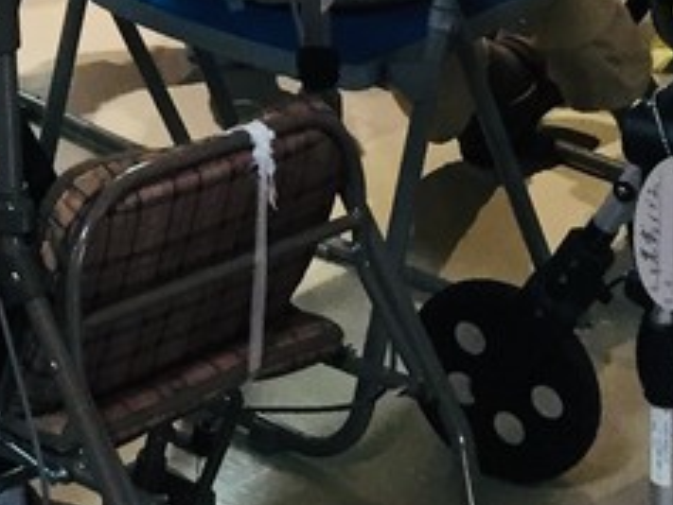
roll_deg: -0.3
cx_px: -426
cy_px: -604
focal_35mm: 147
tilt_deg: -5.9
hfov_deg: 12.6
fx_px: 2859
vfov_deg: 9.3
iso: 80
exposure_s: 1/33
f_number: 2.2
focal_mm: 4.15
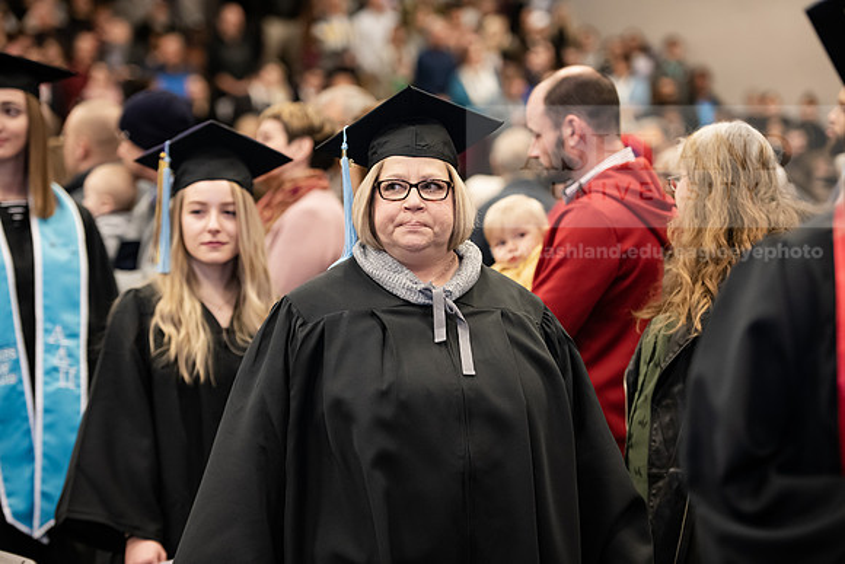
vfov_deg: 12.2
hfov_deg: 18.3
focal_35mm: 112
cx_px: 422
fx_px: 2629
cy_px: 282
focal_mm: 112
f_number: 3.2
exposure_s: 1/200
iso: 2000
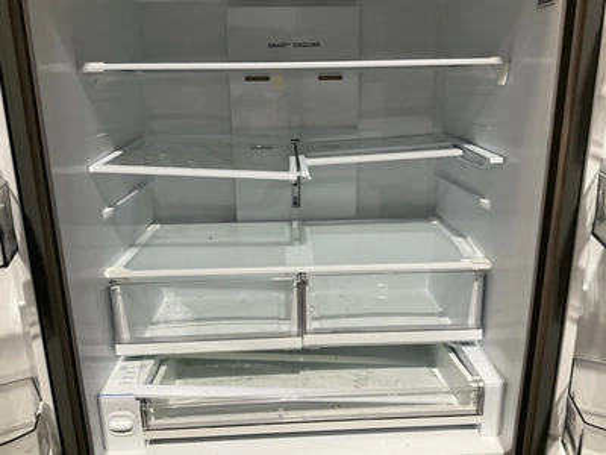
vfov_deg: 48.2
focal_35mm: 29
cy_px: 228
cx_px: 303
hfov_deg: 61.7
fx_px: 508
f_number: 1.8
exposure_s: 1/60
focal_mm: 3
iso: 125
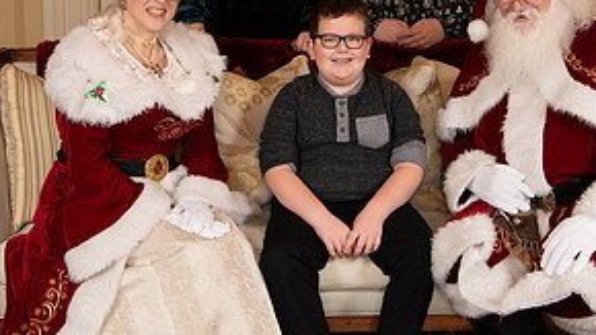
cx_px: 321
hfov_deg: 24.2
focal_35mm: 88
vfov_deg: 13.7
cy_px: 73
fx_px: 1390
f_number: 5.6
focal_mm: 40
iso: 1250
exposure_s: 1/200
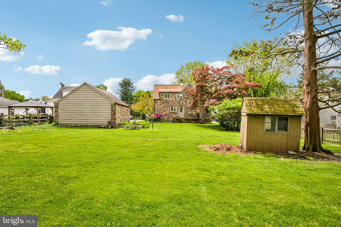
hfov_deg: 85.4
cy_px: 114
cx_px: 170
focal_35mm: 20
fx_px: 185
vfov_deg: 63.2
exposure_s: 1/125
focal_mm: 19.5
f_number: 8
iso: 100
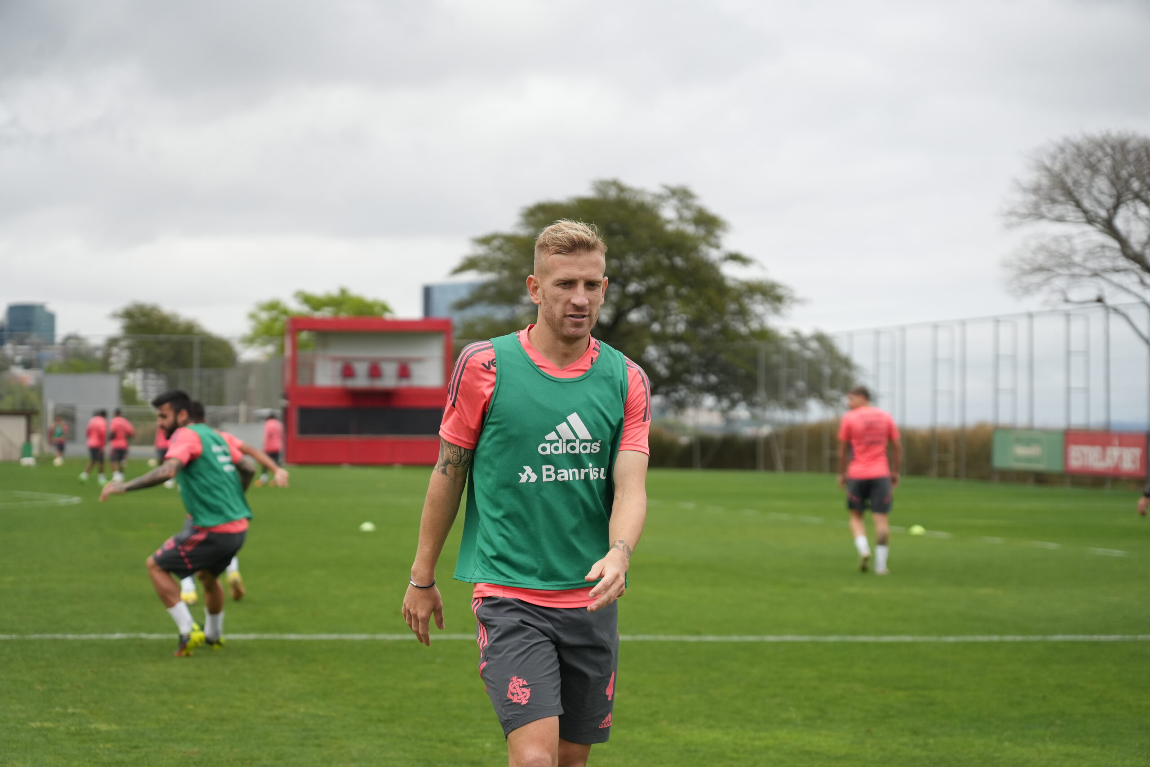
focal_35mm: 91
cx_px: 575
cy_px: 384
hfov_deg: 22.4
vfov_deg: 15.0
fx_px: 2907
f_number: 4
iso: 1000
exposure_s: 1/8000
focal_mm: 91
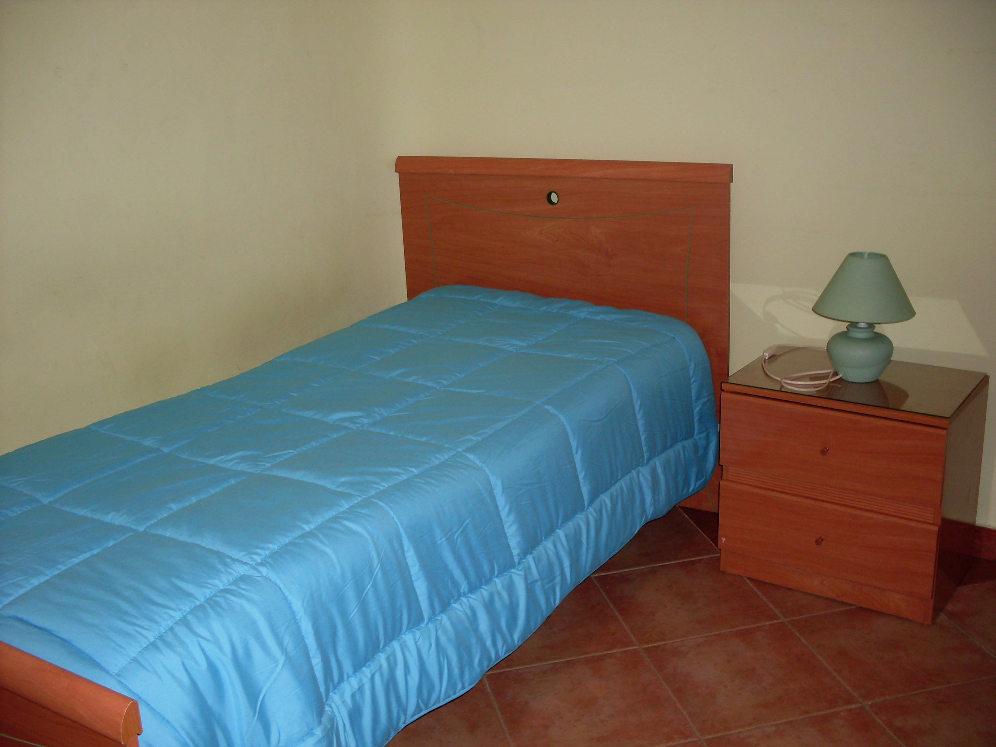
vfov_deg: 37.7
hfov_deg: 49.0
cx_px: 498
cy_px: 374
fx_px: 1093
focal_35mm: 38
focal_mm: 6.3
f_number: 2.8
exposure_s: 1/45
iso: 100
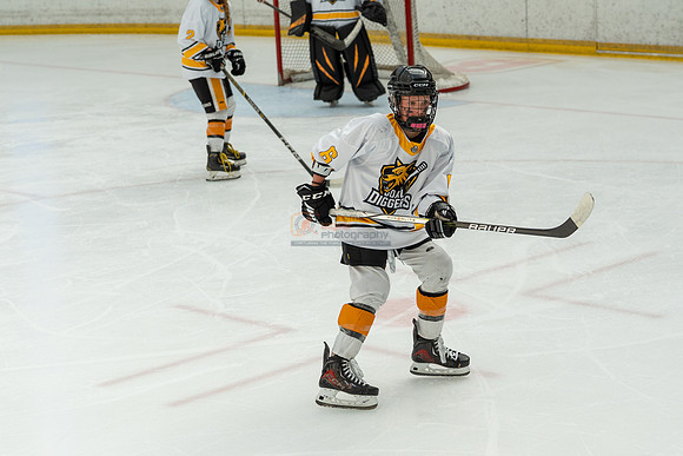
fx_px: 1727
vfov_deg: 15.0
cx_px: 342
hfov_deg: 22.4
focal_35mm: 91
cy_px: 228
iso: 800
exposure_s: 1/1600
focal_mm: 61
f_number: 3.5
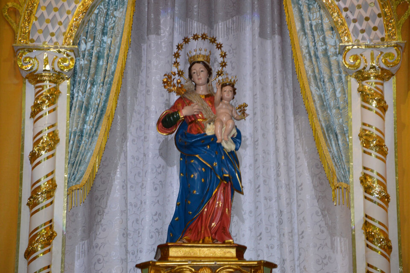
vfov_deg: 8.7
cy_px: 136
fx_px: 1792
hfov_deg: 13.1
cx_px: 205
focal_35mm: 158
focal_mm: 105
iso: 800
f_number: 5.6
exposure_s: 1/60
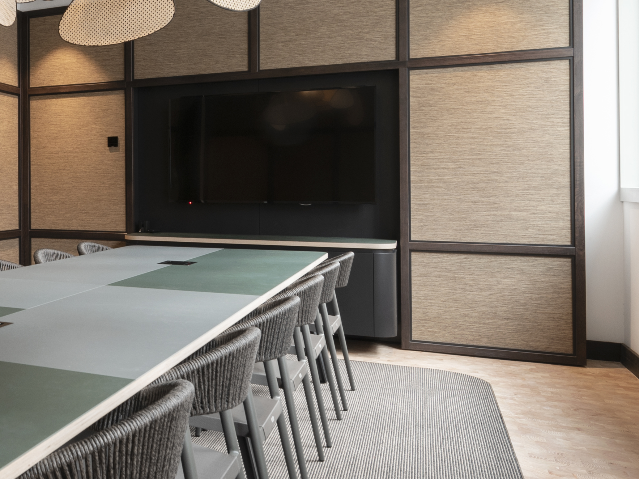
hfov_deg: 38.0
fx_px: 775
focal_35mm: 42
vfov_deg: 34.3
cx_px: -48
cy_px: 208
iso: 100
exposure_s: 1/2
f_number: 10
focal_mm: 15
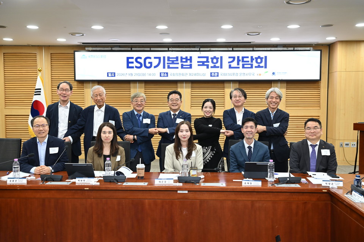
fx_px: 384
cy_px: 121
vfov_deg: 35.0
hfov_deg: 50.7
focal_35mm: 38
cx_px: 182
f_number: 4.5
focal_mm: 38
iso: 1250
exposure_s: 1/200
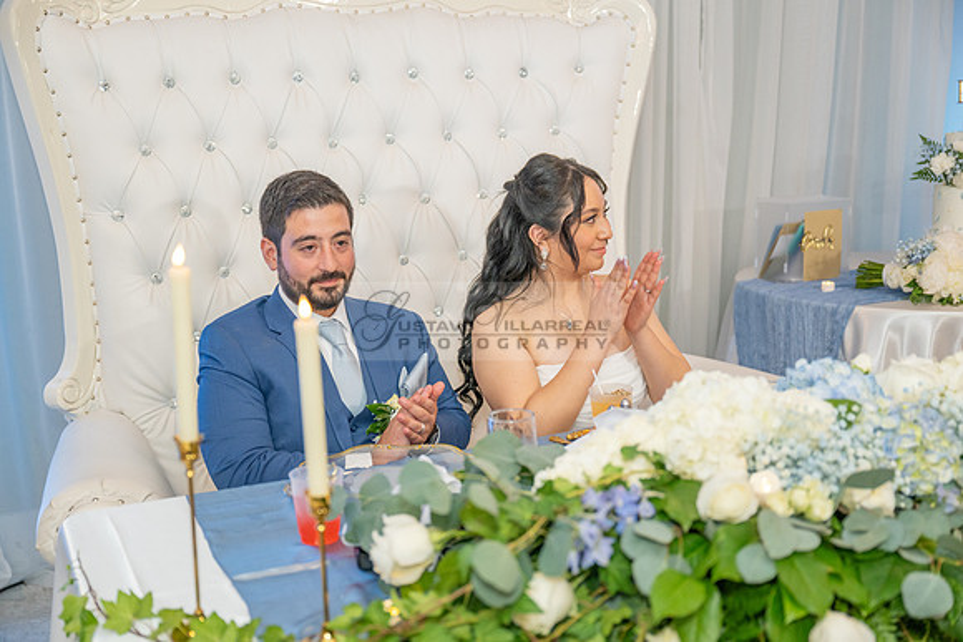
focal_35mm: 43
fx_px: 1150
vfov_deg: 31.2
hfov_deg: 45.4
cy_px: 321
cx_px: 482
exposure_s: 1/160
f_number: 2.8
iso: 1000
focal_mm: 43
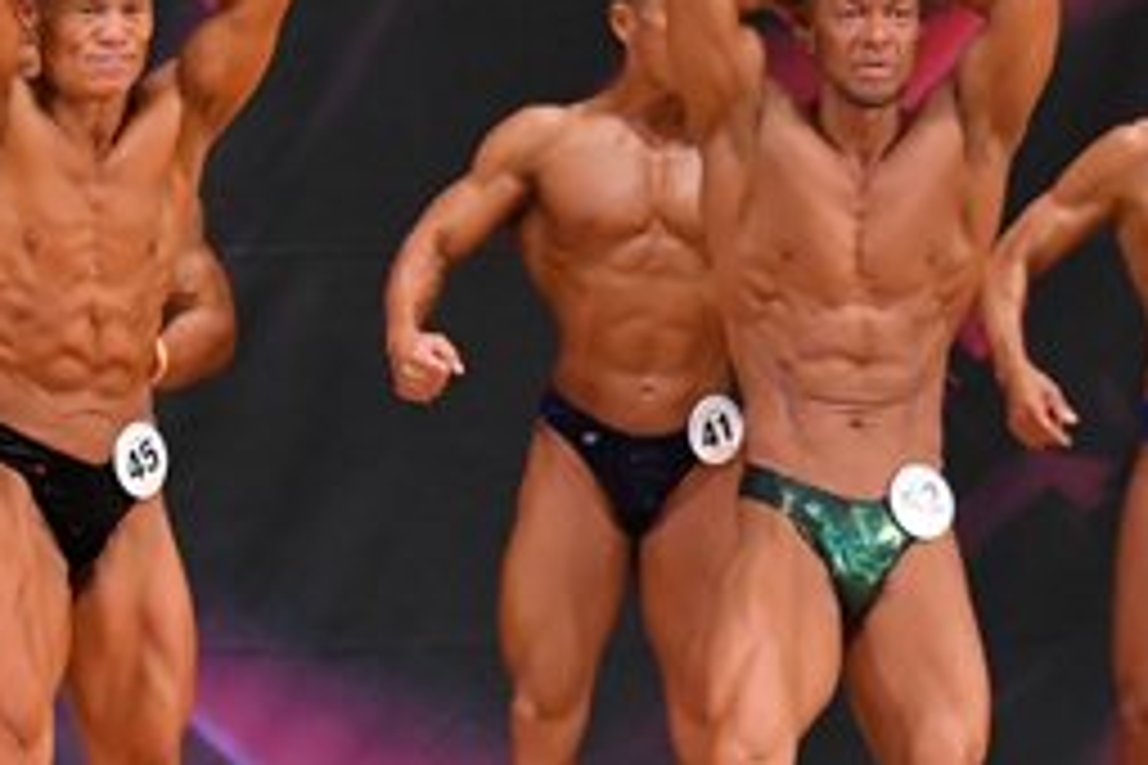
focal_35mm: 528
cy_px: 351
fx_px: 16836
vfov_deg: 2.6
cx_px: -182
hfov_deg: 3.9
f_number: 5.6
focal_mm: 116
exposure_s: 1/400
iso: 5000
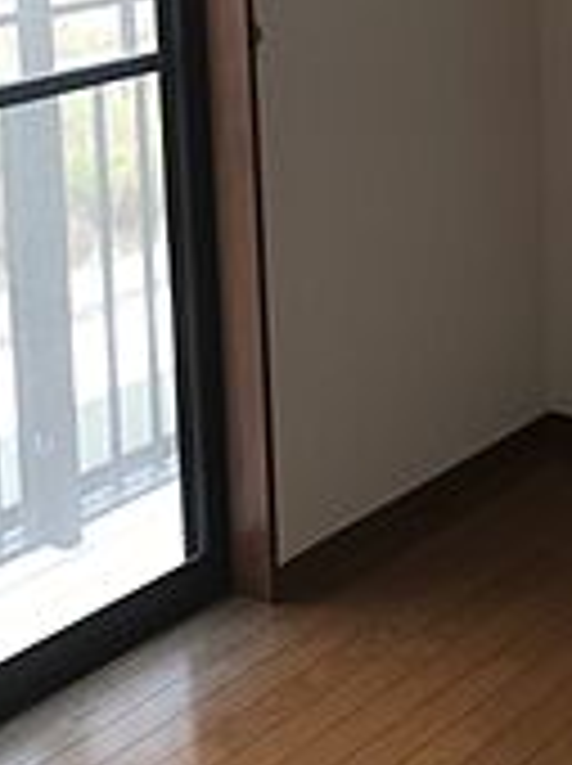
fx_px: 1811
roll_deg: +2.0
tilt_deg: -7.7
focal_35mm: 82
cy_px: -45
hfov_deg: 17.8
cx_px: 446
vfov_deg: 22.7
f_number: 2.2
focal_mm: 4.15
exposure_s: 1/40
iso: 25
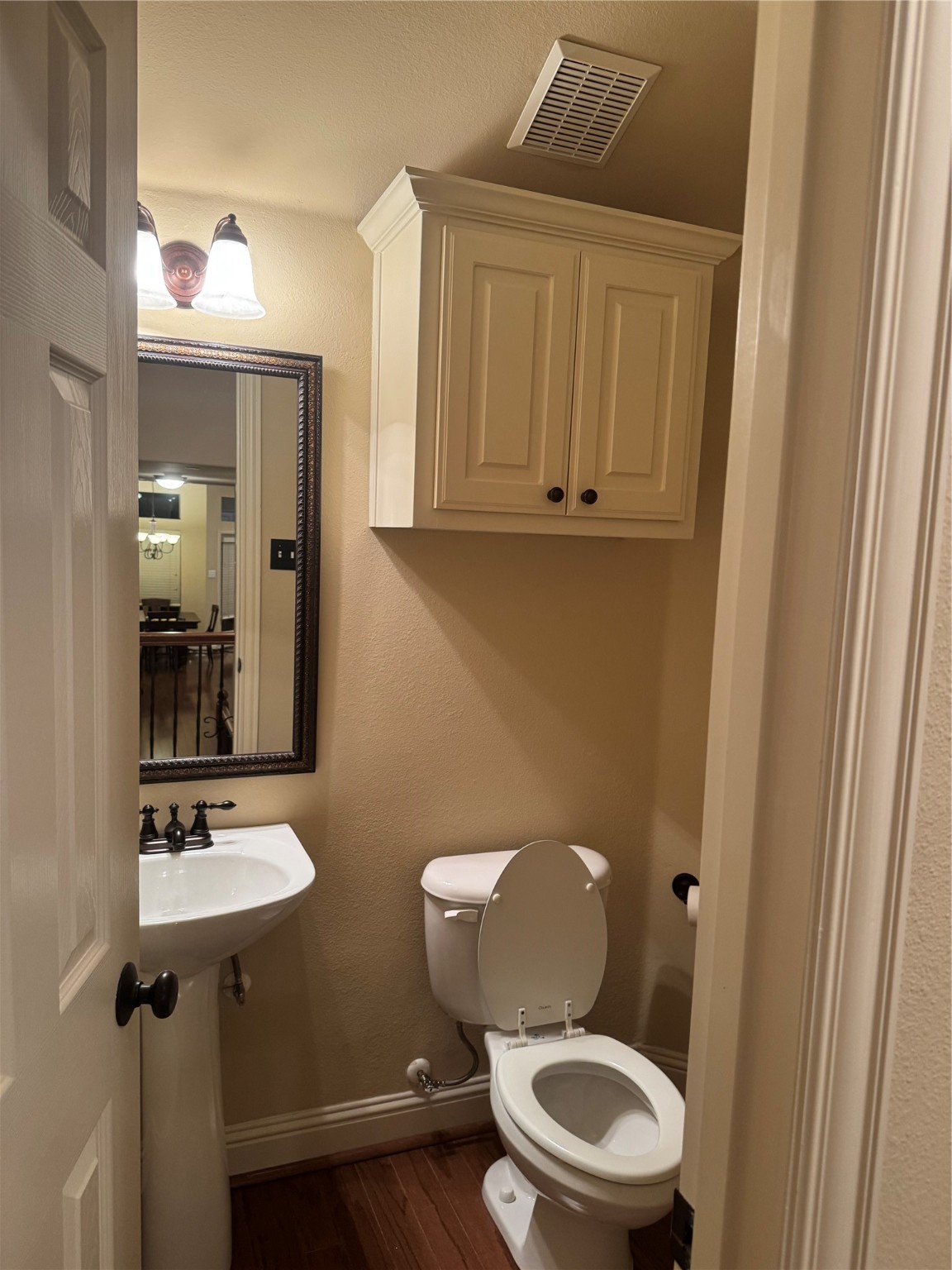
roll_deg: -1.0
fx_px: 880
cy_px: 635
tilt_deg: -7.0
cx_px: 476
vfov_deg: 71.6
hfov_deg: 56.8
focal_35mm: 24
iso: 250
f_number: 1.78
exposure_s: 1/60
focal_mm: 6.76
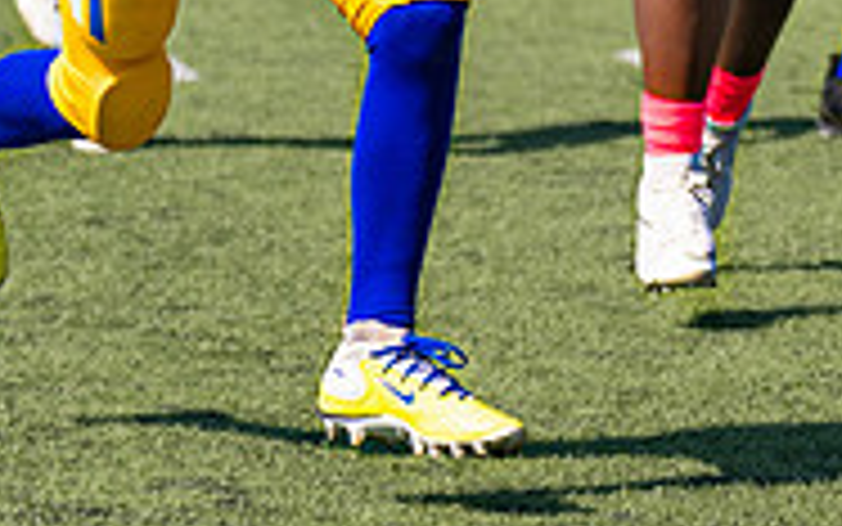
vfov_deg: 2.7
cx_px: 512
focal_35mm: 484
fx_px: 11110
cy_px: -177
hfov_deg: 4.3
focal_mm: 88
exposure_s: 1/2500
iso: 100
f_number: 2.8
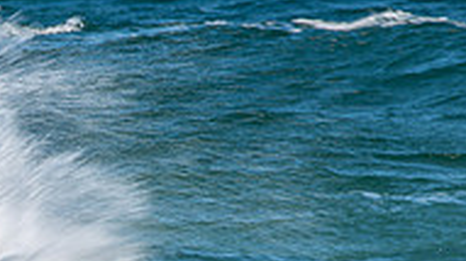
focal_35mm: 1591
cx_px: -71
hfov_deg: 1.4
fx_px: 19640
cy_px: 284
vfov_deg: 0.8
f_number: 13
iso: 31
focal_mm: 500
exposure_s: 1/40
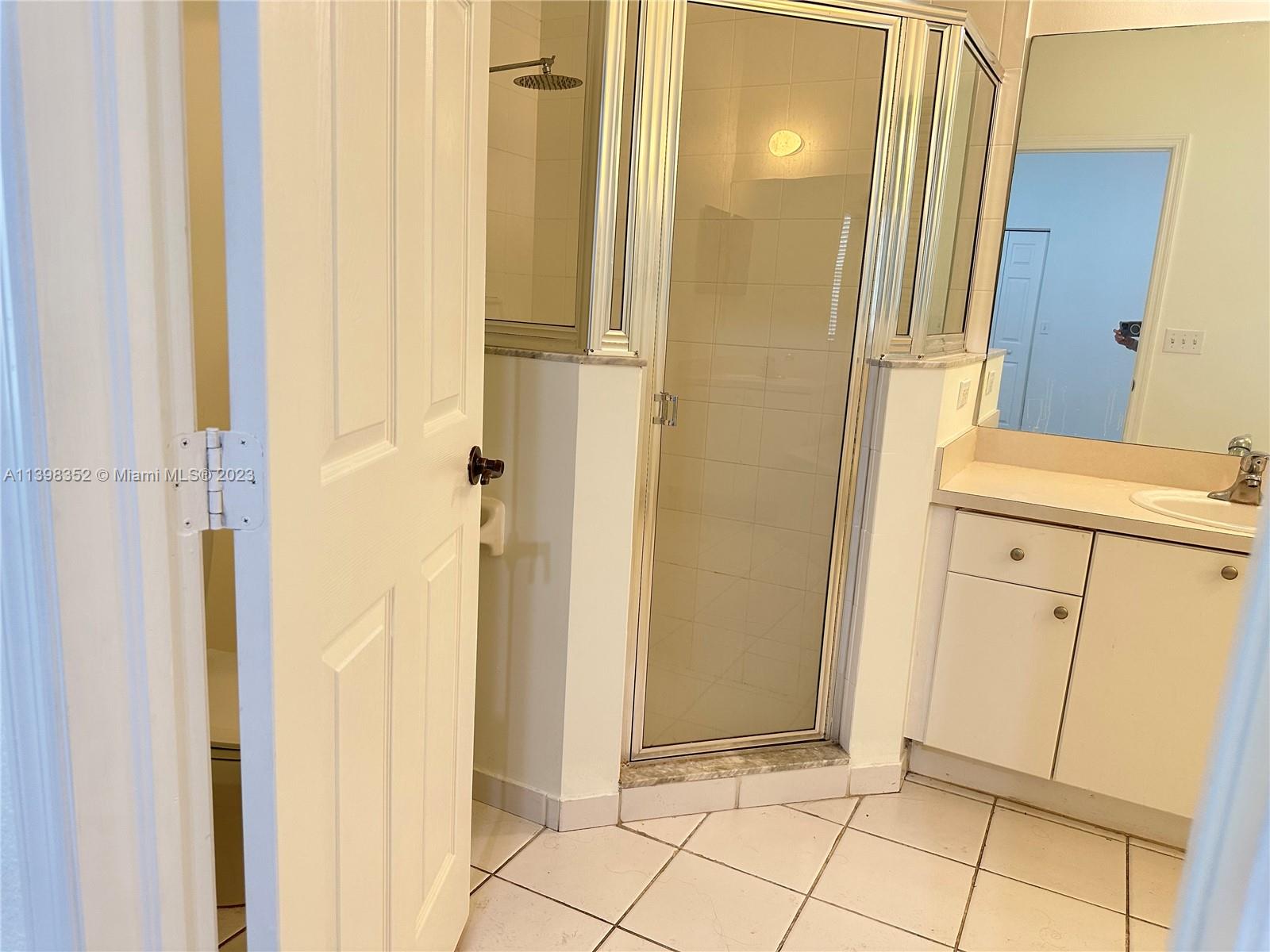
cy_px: 476
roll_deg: -4.3
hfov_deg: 71.6
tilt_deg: -12.4
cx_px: 635
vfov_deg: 56.8
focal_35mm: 24
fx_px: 881
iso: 160
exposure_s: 1/60
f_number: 1.78
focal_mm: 6.86
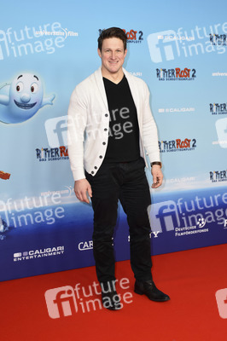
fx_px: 384
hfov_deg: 33.0
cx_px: 114
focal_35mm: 40
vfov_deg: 48.0
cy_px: 170
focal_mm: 27
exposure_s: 1/160
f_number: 4.5
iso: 640
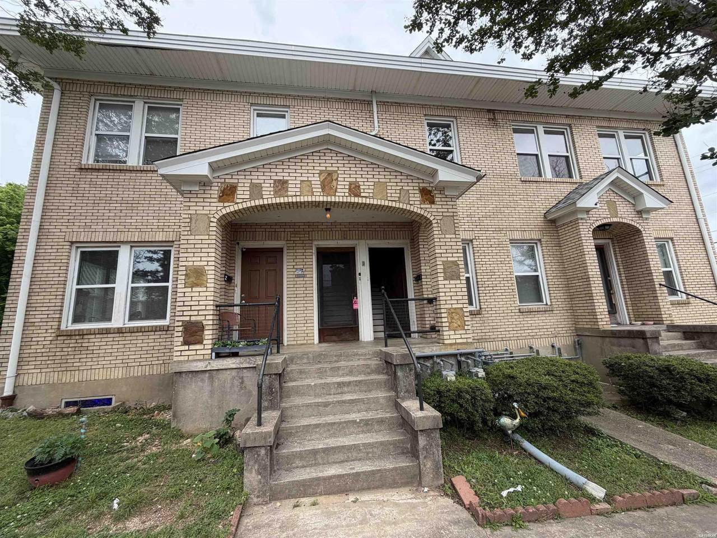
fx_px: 290
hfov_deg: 102.1
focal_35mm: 14
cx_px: 358
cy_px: 269
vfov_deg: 85.7
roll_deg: +2.9
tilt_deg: +10.6
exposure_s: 1/502
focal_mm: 2.22
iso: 50
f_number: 2.2
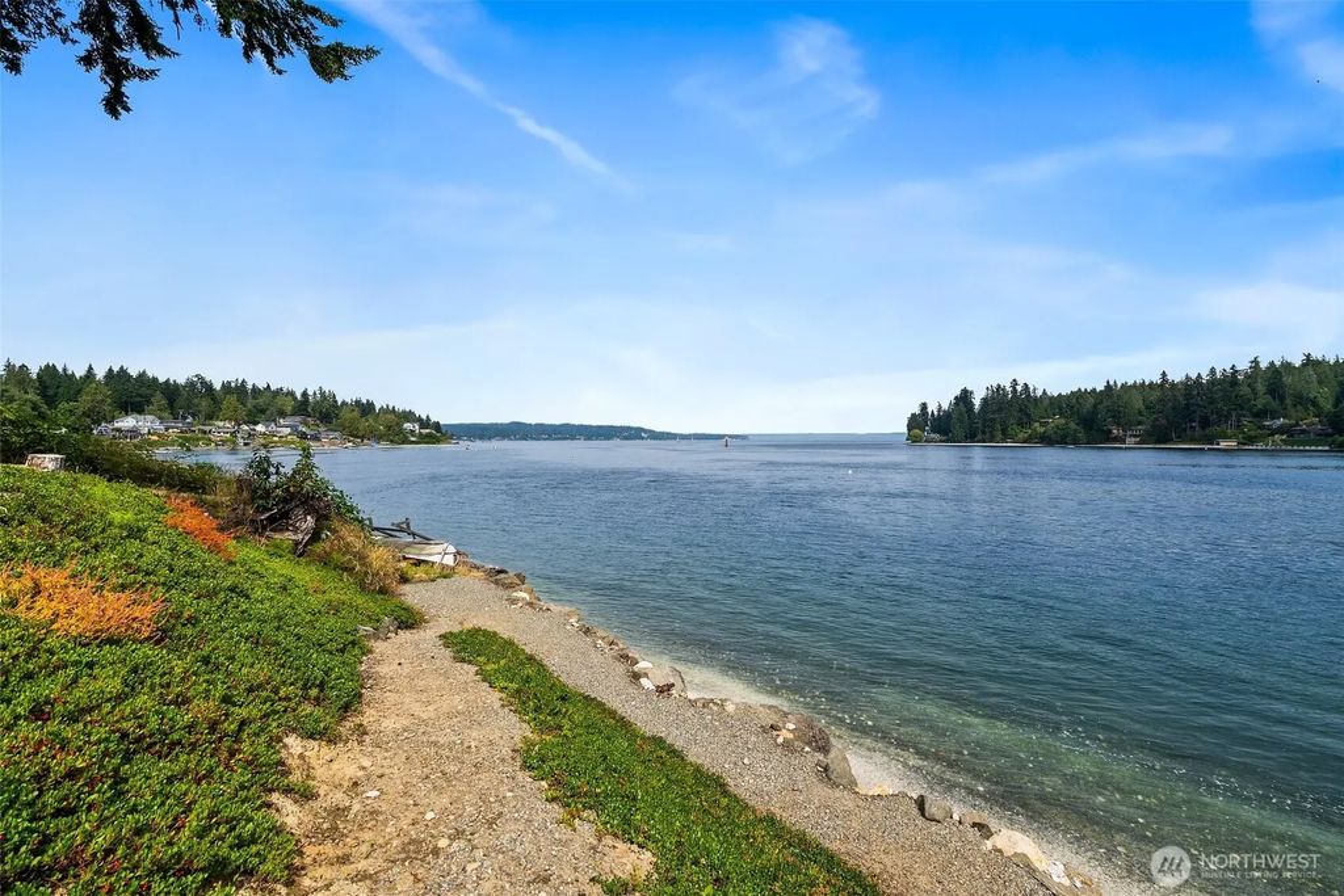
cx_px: 672
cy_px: 448
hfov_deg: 96.7
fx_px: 597
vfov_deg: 73.8
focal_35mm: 16
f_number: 8
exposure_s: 1/320
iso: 500
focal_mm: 16
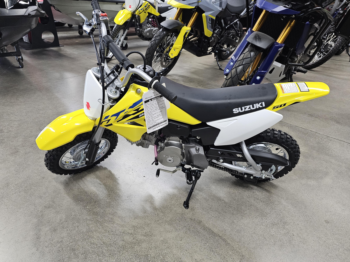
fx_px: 233
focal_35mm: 23
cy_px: 131
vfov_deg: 58.9
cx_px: 175
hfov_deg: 73.9
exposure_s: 1/120
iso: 640
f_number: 1.7
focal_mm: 6.3
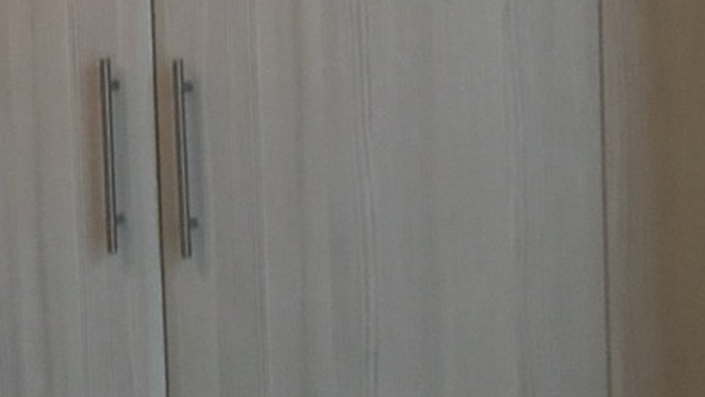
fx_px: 2374
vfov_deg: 9.4
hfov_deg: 16.6
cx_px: 7
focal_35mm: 127
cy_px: -121
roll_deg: +3.3
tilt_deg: -3.6
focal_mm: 4.15
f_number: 2.2
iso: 160
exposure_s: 1/33
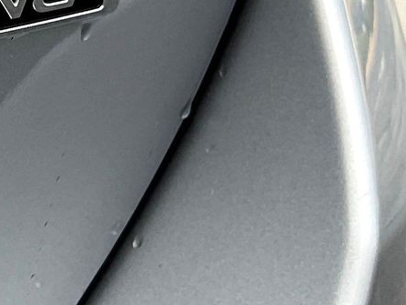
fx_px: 1220
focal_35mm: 104
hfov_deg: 16.6
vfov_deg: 13.9
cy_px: -29
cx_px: -260
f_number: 1.8
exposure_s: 1/122
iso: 25
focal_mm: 3
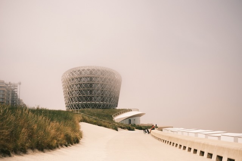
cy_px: 80
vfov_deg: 32.6
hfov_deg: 47.4
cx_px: 121
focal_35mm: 41
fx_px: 276
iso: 80
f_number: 2.8
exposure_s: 1/2000
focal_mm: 27
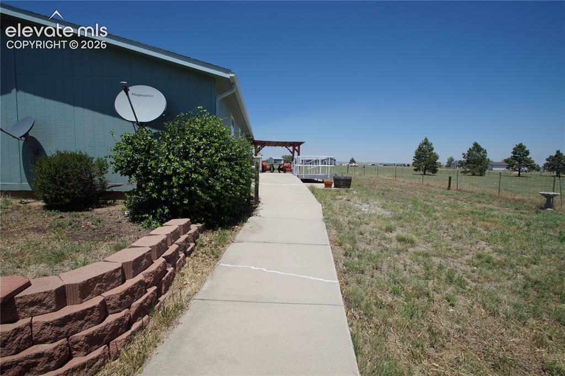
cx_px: 282
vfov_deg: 77.2
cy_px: 188
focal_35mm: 15
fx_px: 235
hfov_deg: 100.4
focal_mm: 10
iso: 100
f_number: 8
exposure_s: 1/320
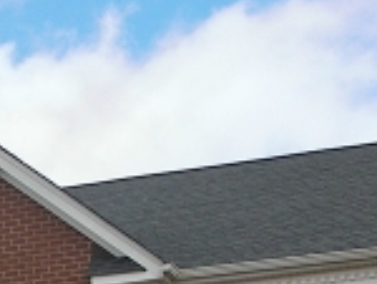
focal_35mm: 202
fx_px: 2203
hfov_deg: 9.5
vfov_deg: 7.2
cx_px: -206
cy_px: 508
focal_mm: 8
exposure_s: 1/500
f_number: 3.2
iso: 50
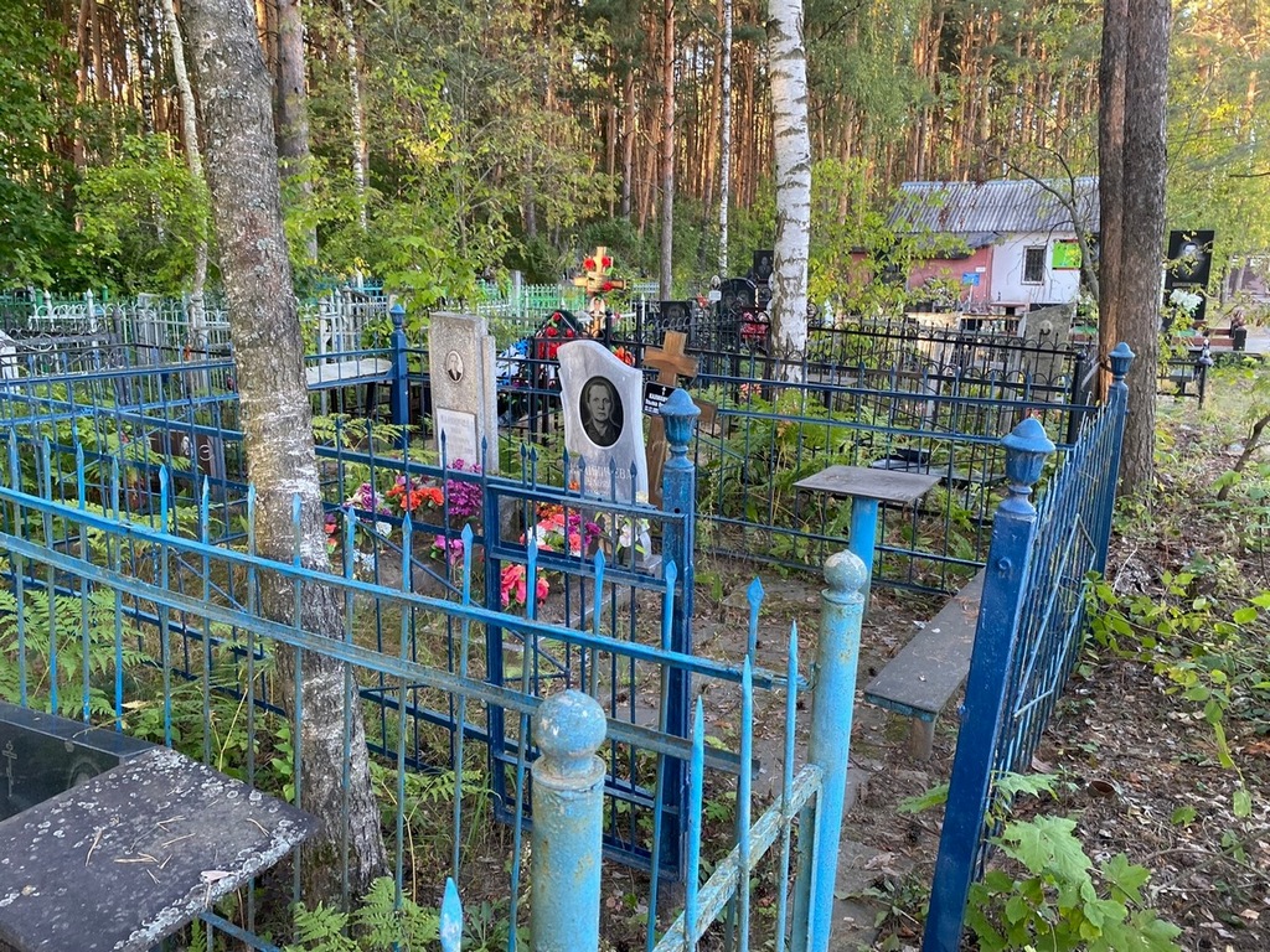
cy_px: 476
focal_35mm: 26
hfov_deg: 67.3
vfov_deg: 53.1
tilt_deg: -9.8
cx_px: 635
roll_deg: -0.7
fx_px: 954
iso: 100
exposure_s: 1/121
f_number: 1.8
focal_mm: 4.25
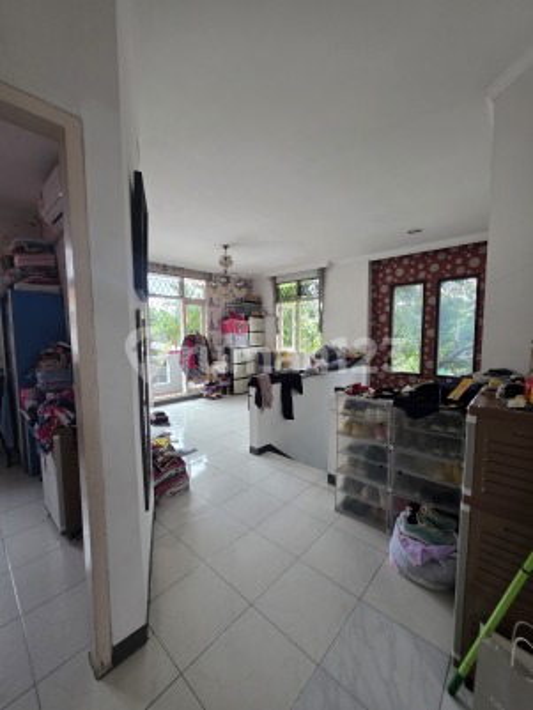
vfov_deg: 106.2
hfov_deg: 89.9
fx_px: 267
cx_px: 266
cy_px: 355
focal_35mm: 13
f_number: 1.9
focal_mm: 2.2
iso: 200
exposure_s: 1/60
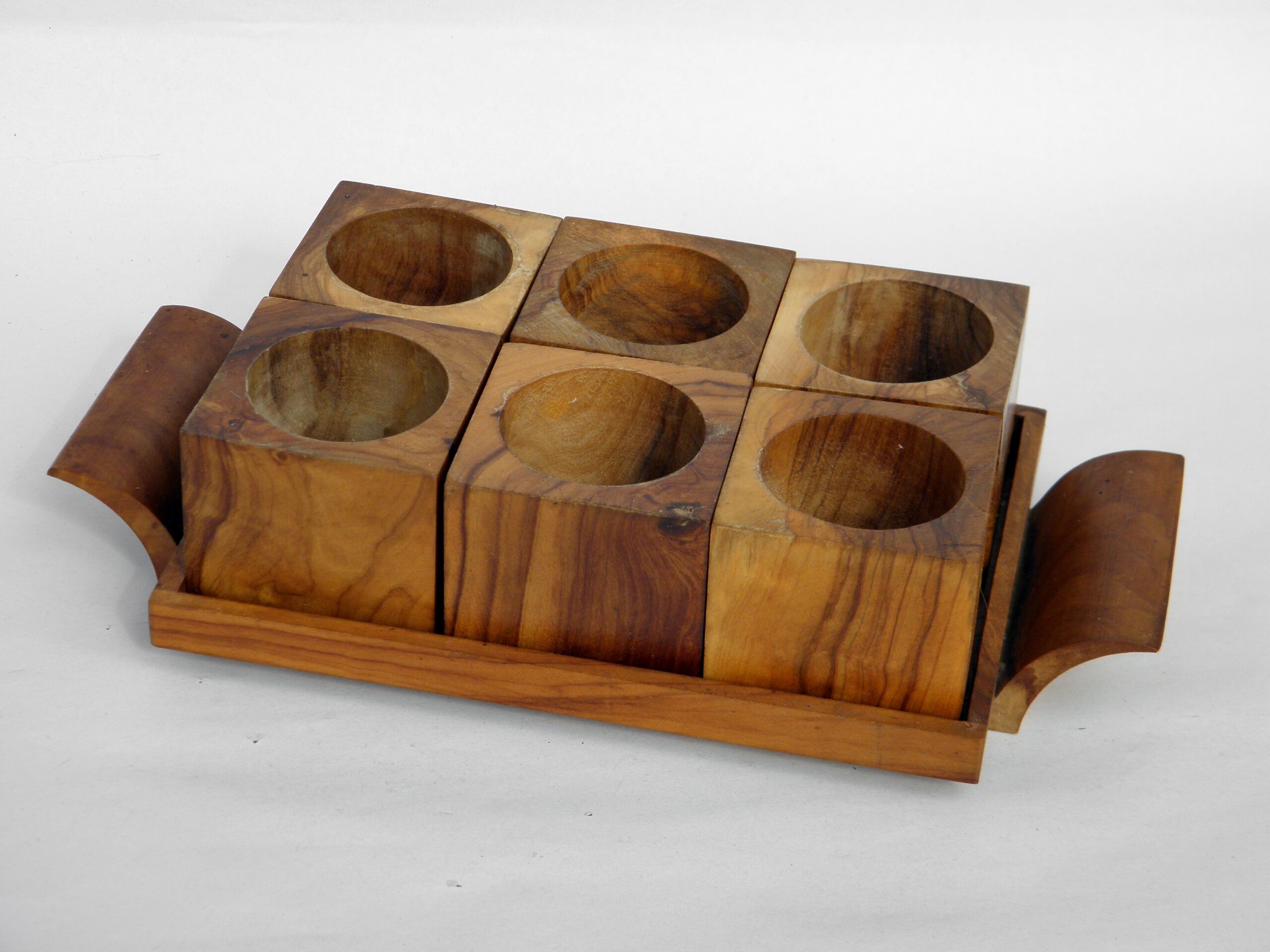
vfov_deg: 18.4
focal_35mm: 80
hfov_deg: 24.4
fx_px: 2935
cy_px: 476
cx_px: 635
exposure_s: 1/250
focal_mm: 14.3
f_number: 4.4
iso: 100
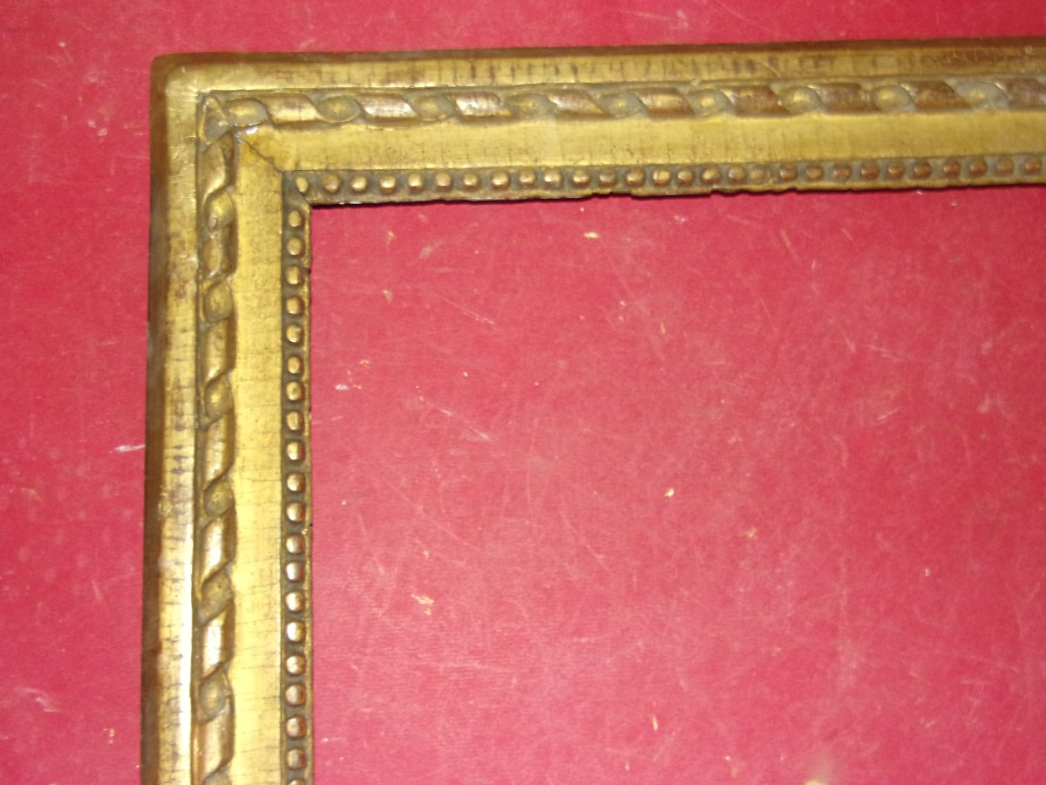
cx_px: 523
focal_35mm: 43
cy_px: 392
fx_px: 1299
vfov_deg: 33.6
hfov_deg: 43.9
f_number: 4.1
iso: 200
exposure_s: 1/34
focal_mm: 7.8
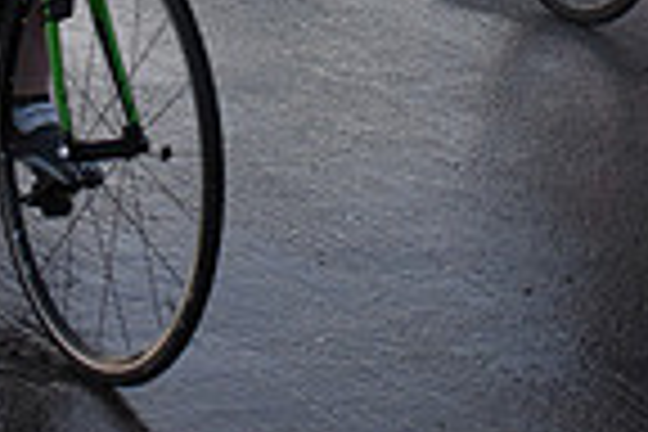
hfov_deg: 10.2
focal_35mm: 202
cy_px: -394
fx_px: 3636
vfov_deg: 6.6
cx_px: 526
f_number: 2.8
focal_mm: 50
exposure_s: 1/400
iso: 2500
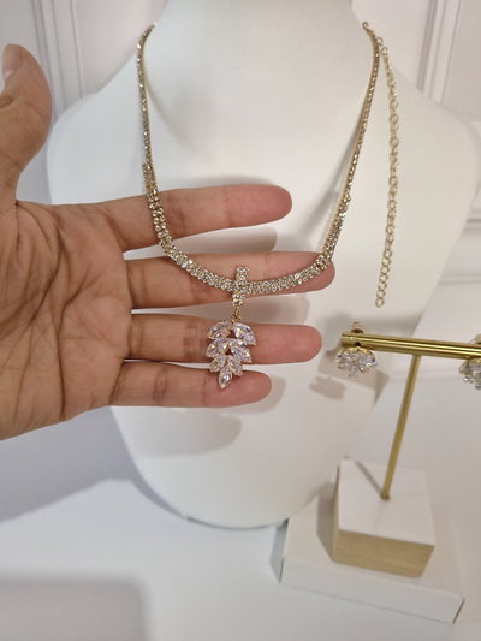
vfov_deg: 71.6
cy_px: 320
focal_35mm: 24
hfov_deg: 56.8
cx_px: 240
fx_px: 444
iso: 601
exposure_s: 1/100
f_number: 1.8
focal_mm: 5.56
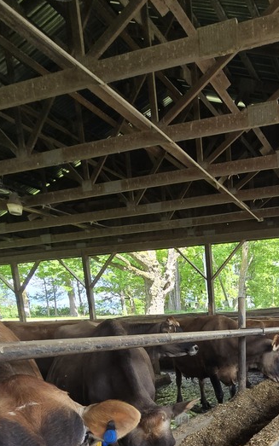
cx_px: 282
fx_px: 328
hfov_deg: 40.1
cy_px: 385
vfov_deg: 60.0
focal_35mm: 27
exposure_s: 1/137
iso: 50
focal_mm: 2.2
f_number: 2.2
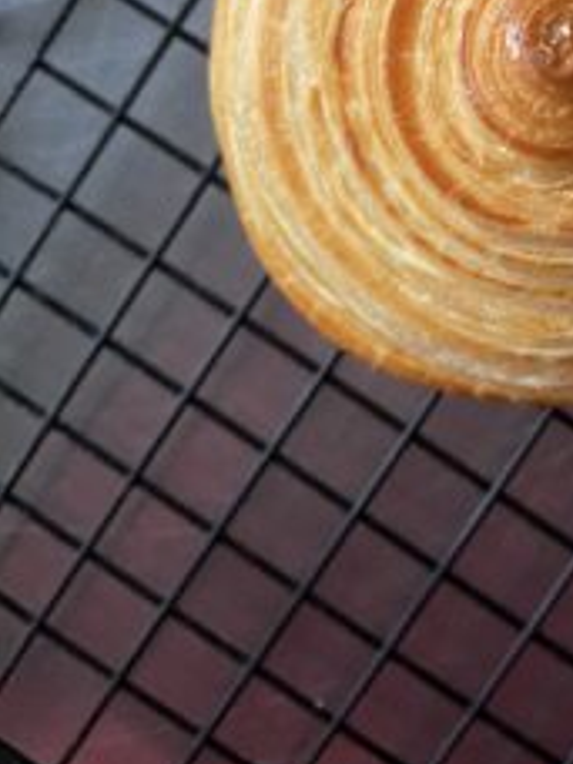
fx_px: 1258
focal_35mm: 57
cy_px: -10
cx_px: 625
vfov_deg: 31.1
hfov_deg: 24.1
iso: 400
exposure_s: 1/33
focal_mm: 4.25
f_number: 1.8
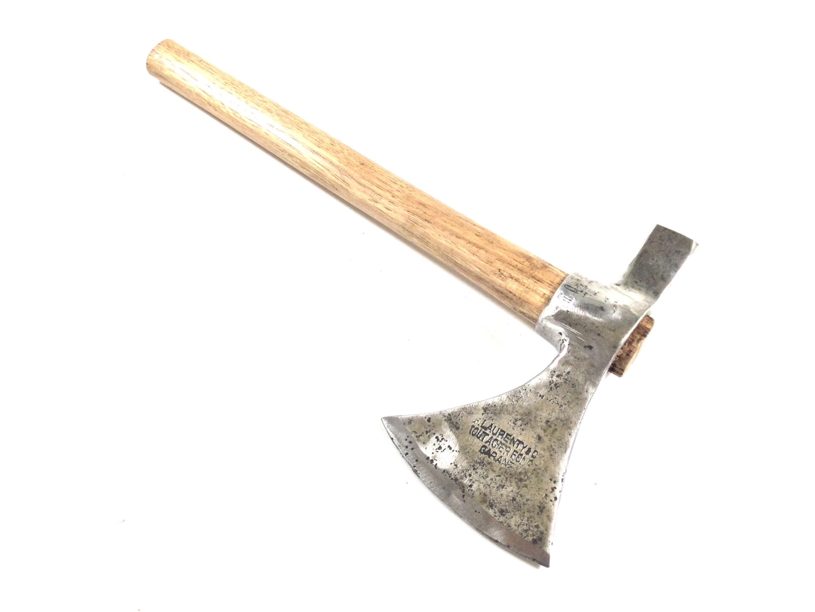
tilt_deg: -59.6
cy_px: 306
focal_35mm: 31
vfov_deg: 45.4
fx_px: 730
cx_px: 408
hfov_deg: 58.4
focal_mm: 3.3
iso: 40
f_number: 2.4
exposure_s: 1/100
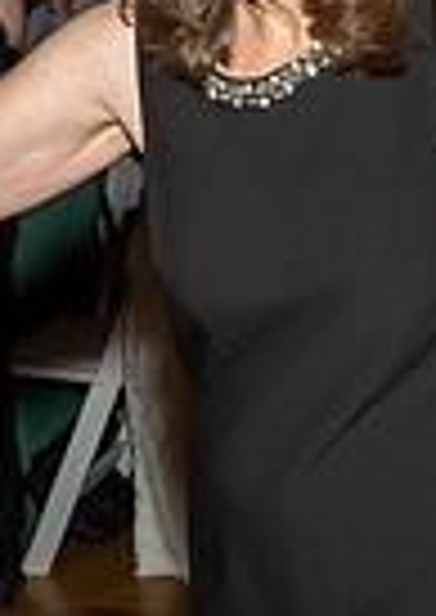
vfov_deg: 14.6
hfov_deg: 10.4
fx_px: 2406
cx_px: 184
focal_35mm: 138
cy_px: 373
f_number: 7.1
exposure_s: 1/250
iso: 640
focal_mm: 17
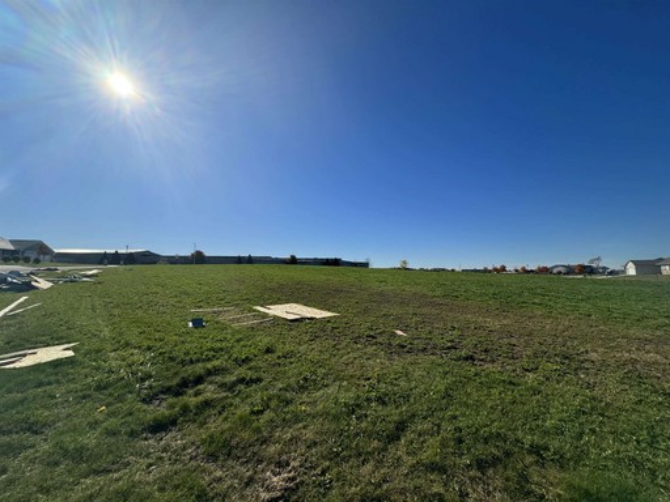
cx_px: 335
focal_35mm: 14
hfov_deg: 102.1
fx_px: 271
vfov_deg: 85.7
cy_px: 251
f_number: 2.2
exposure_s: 1/4132
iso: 50
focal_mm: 2.22
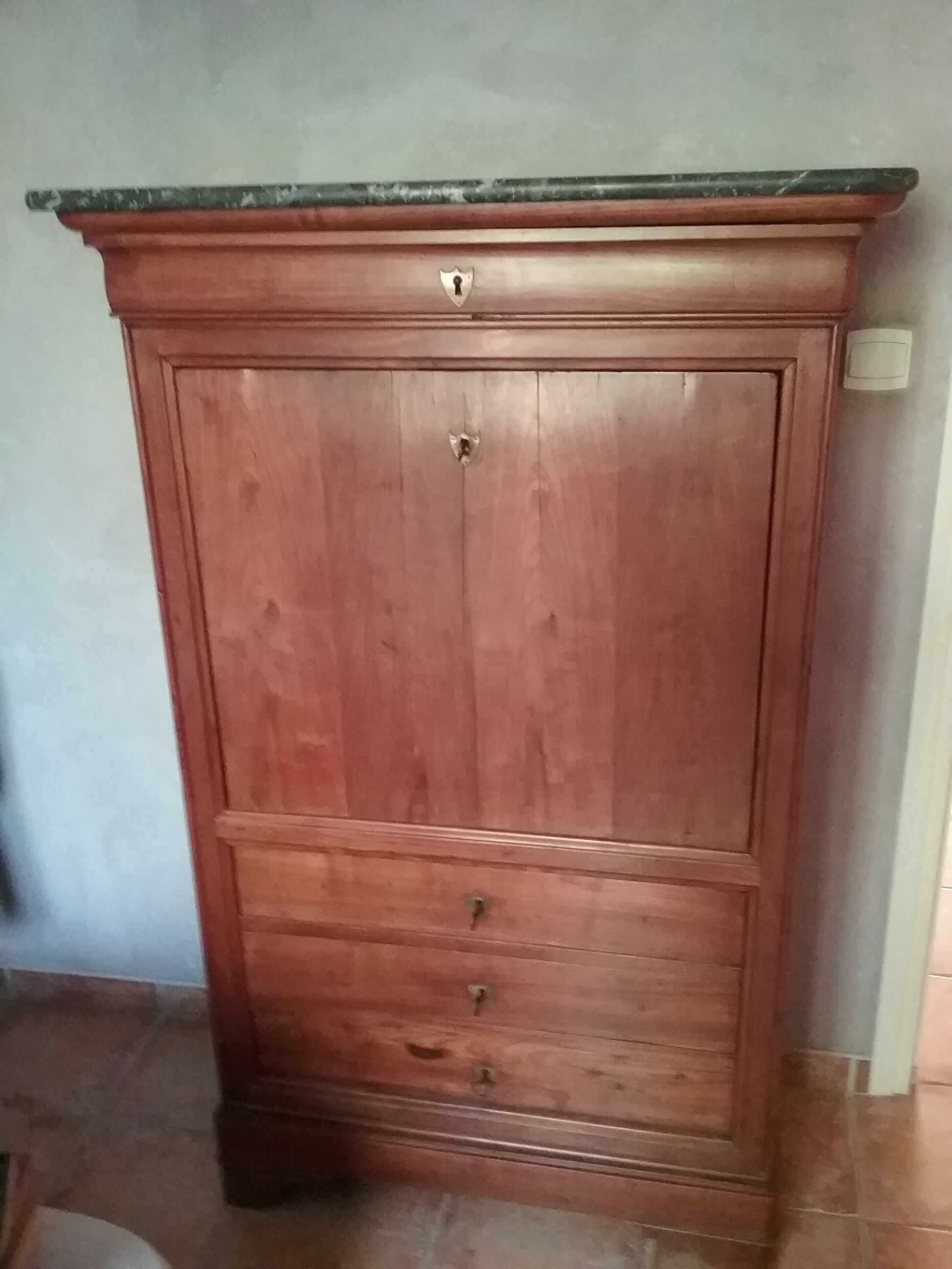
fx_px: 1137
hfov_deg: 45.4
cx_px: 476
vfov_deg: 58.4
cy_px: 634
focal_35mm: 31
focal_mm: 3.3
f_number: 2.2
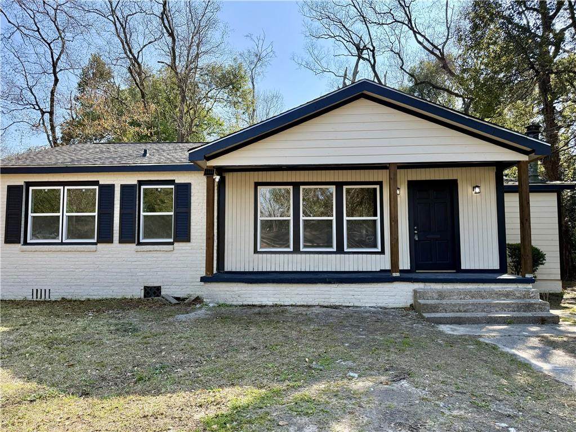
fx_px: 399
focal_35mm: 24
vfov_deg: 56.8
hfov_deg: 71.6
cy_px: 216
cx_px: 288
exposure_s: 1/1522
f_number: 1.78
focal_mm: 6.76
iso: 100
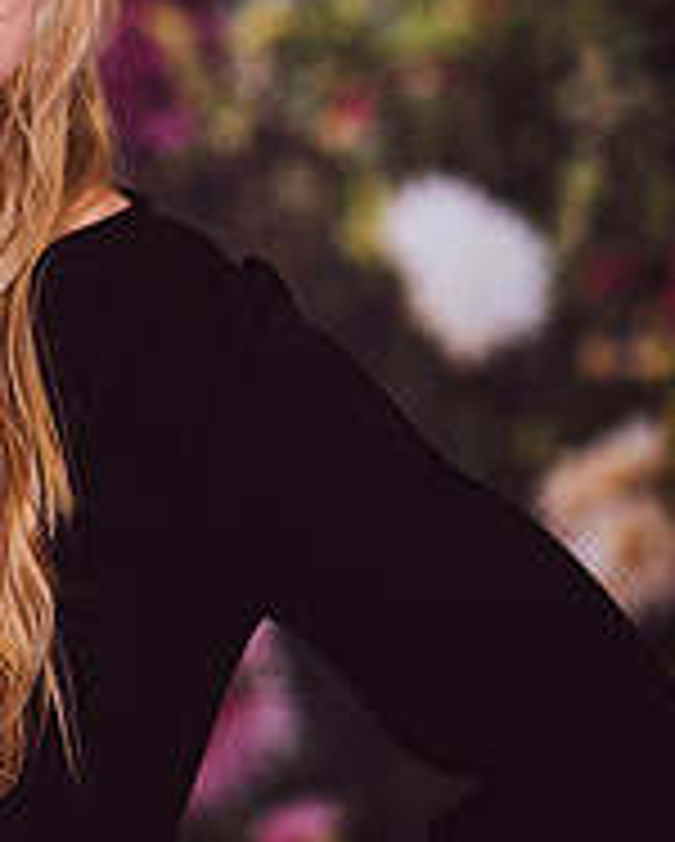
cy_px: 356
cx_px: 16
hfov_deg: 6.5
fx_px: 5909
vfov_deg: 8.1
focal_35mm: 237
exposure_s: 1/250
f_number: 2
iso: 100
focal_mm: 105
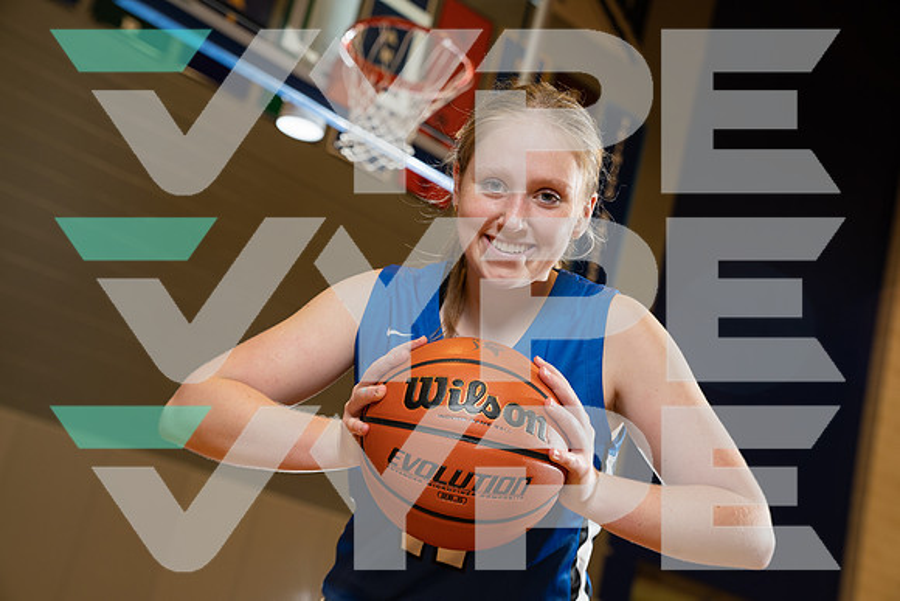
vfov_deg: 25.5
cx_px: 450
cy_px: 300
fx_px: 1325
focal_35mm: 53
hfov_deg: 37.5
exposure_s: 1/125
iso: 400
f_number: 4
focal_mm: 53
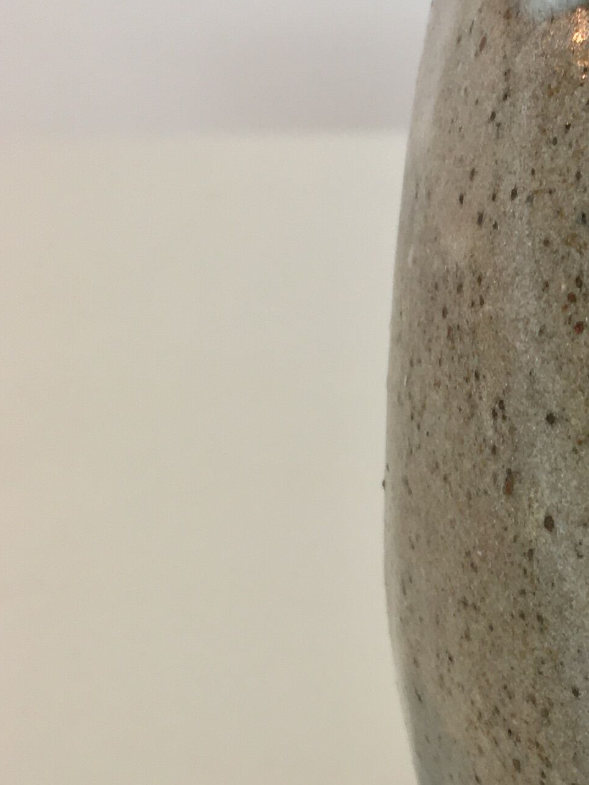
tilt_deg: -17.6
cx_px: 860
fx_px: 2064
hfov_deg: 15.1
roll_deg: +1.5
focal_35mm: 91
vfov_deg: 21.5
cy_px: 291
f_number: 2.2
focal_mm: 4.15
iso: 32
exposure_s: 1/33
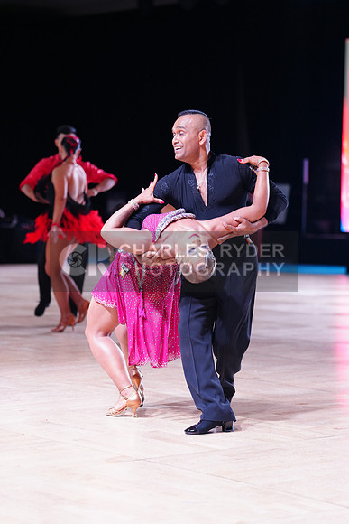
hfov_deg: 14.0
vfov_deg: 20.8
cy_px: 262
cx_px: 174
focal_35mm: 98
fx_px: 1424
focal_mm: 98
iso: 1600
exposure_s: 1/400
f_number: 2.8
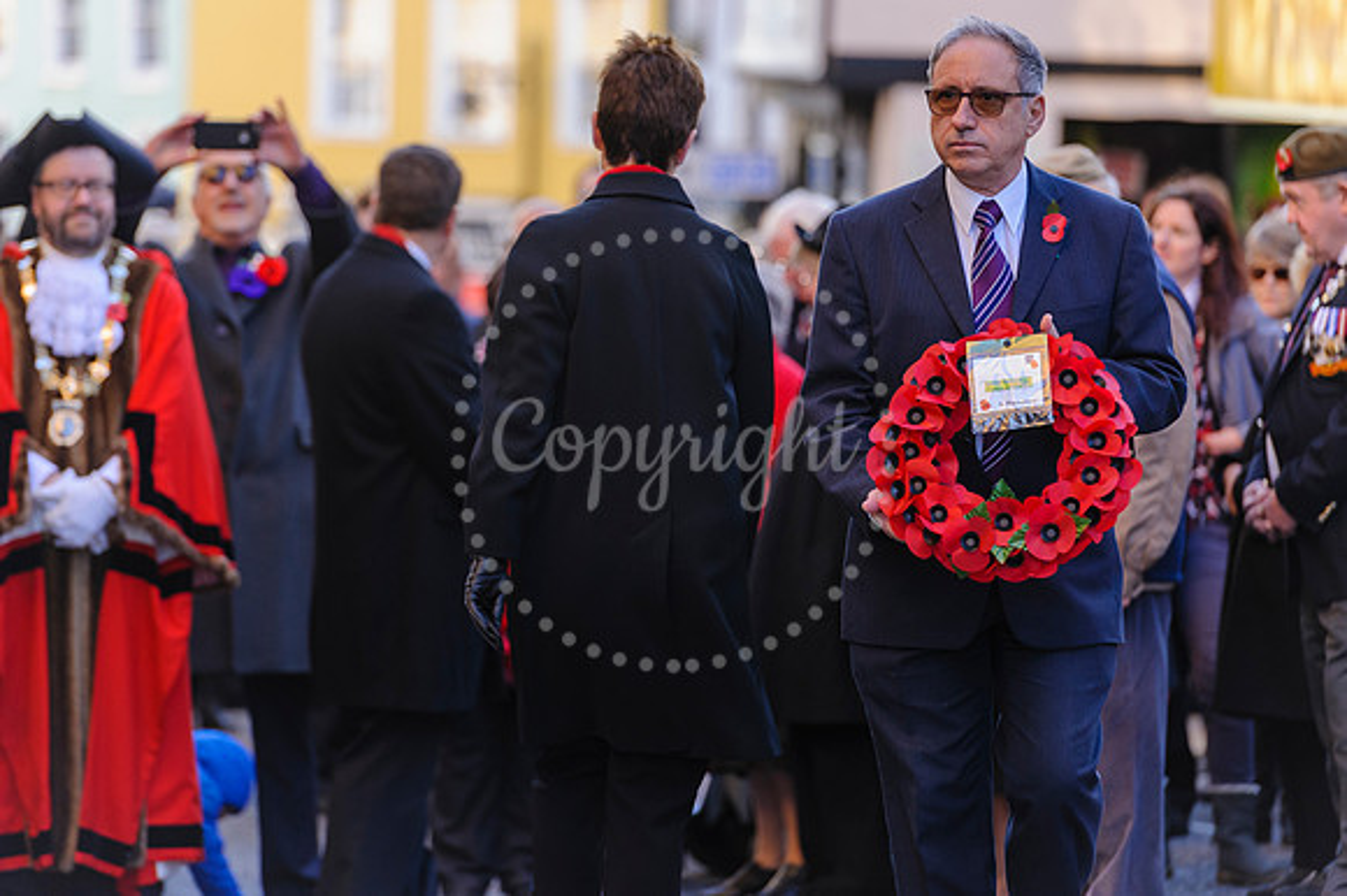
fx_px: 7922
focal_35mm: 212
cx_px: 713
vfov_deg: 6.5
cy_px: 421
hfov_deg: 9.7
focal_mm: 200
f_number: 4
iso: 800
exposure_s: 1/320
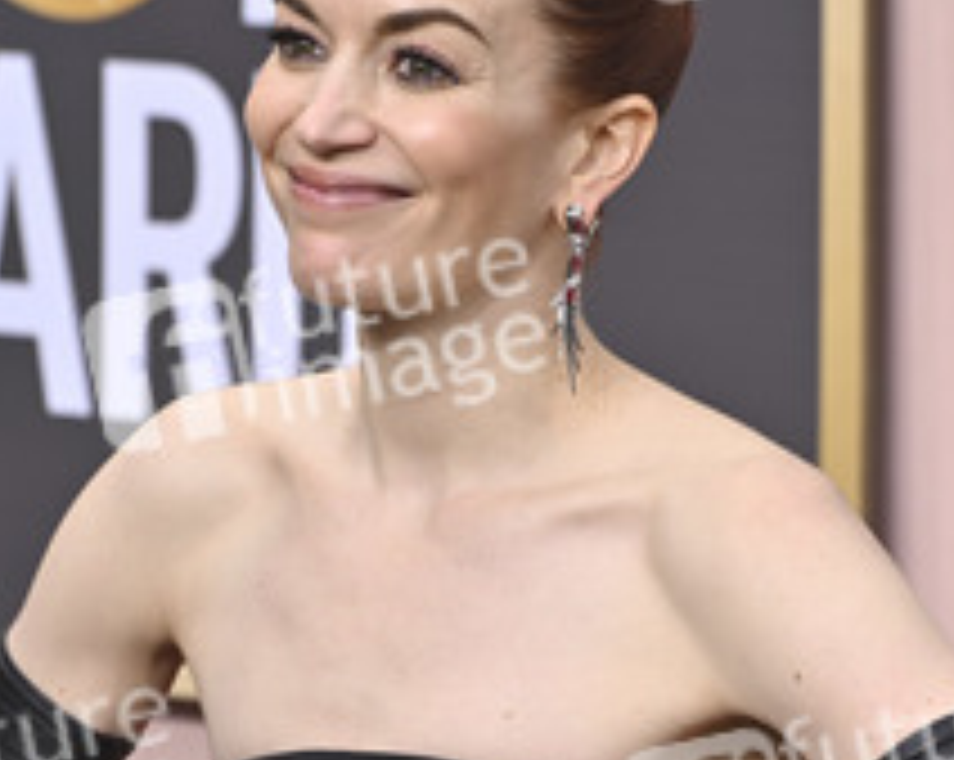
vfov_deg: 4.0
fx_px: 10996
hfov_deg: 5.0
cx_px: 446
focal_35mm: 390
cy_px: 571
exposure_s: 1/640
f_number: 8
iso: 800
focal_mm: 220
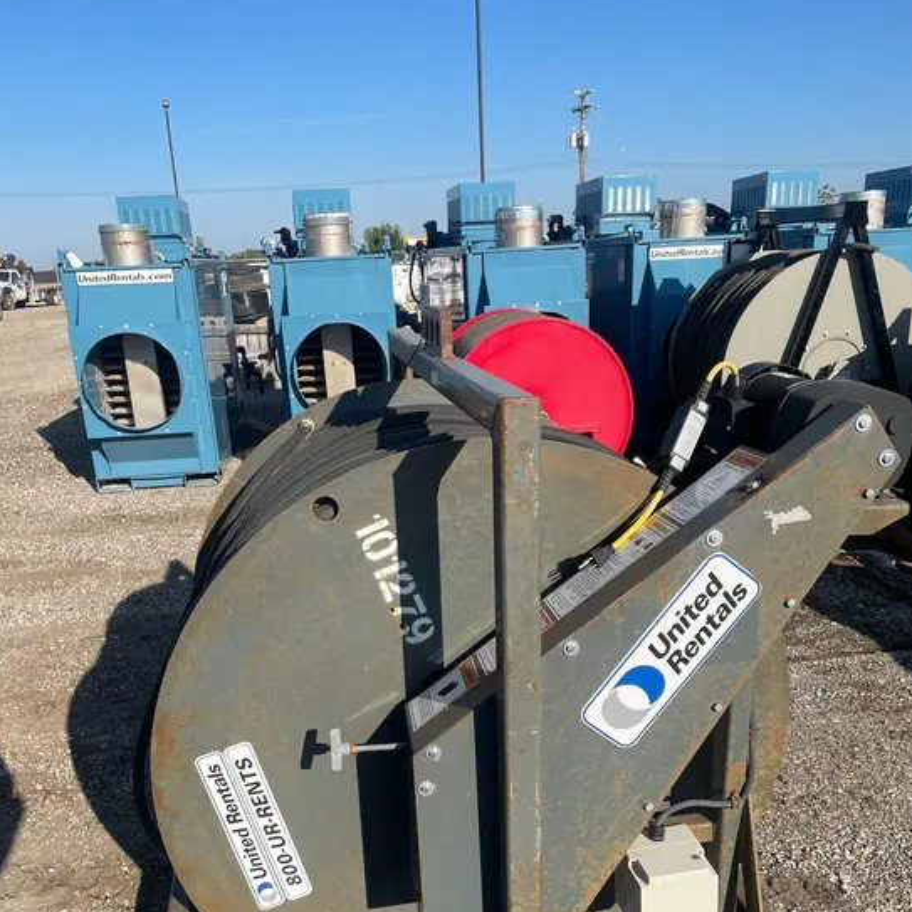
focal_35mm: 31
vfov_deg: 51.7
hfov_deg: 52.5
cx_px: 459
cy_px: 592
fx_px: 924
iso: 32
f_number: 1.6
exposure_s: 1/3125
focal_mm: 4.2
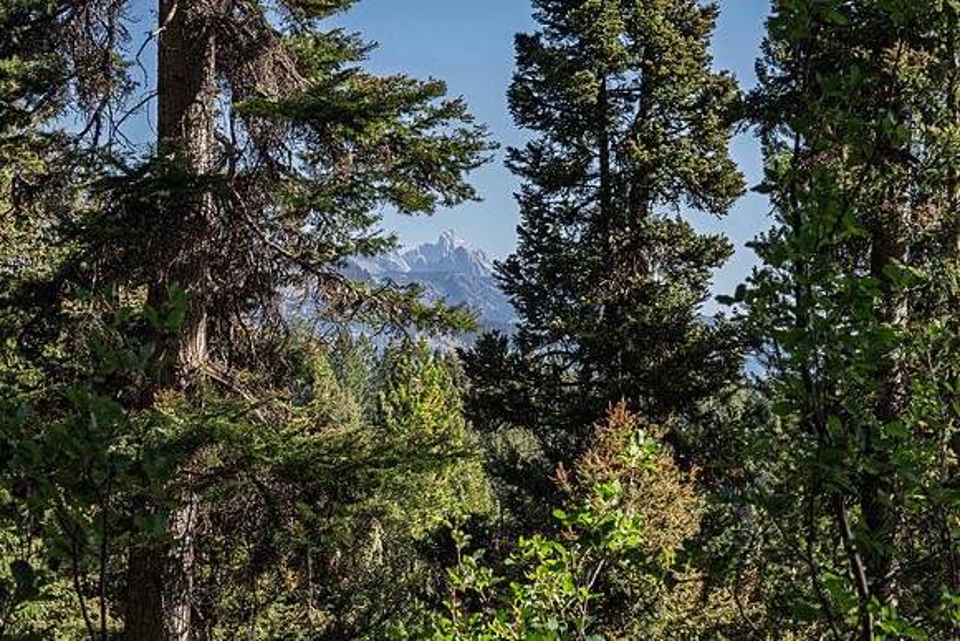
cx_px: 480
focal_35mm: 105
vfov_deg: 13.0
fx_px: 2801
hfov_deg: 19.5
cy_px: 320
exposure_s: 1/200
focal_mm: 105
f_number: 16
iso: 400
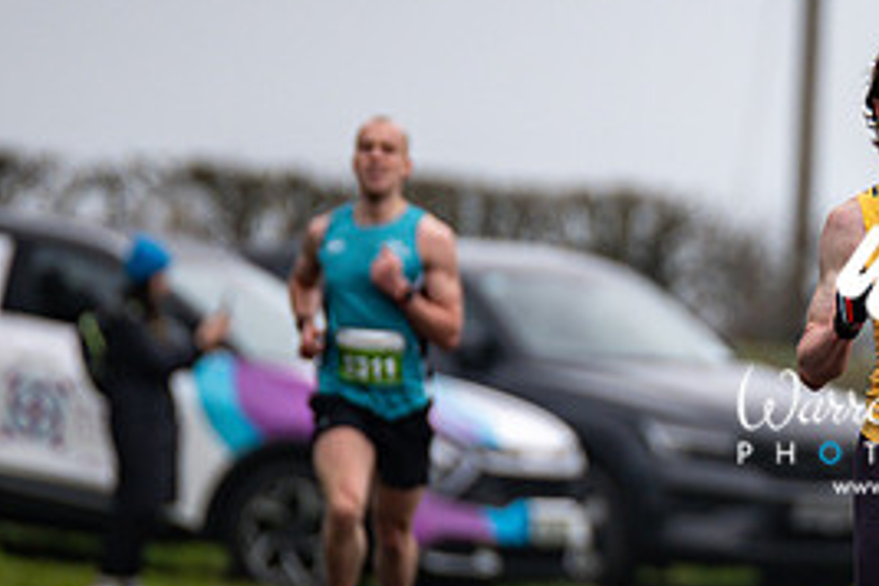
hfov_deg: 2.1
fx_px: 23853
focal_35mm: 977
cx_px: 951
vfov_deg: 1.4
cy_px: 349
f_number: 2.8
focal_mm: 300
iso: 220
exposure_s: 1/1600
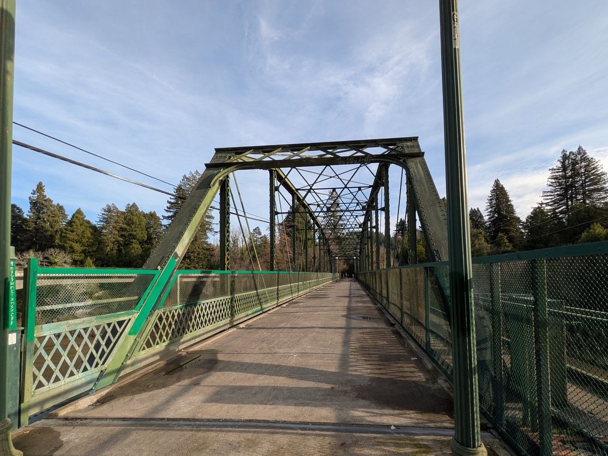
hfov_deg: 94.3
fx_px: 281
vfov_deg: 77.7
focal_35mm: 16
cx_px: 327
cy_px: 259
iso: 50
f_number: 2.2
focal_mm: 1.83
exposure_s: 1/1203
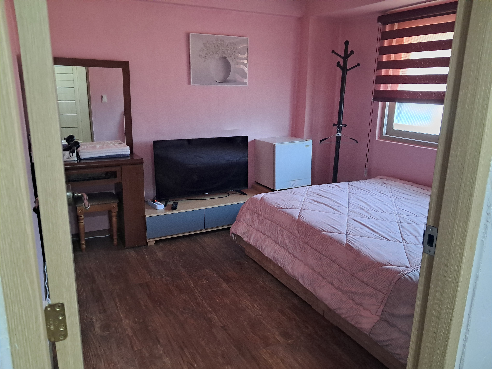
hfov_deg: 65.3
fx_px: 384
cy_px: 184
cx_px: 246
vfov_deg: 51.4
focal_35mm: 27
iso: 500
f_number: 1.8
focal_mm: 4
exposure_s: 1/60
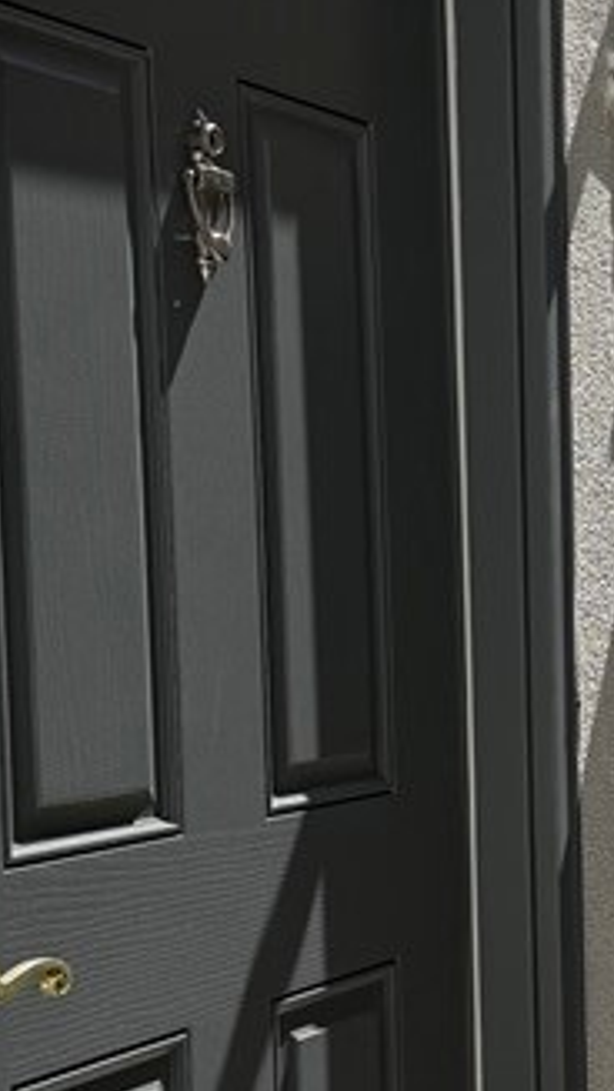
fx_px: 2373
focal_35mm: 82
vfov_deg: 25.8
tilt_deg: -2.6
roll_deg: +1.3
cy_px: 727
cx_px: 707
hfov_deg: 14.3
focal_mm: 6.76
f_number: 1.78
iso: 80
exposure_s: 1/4405
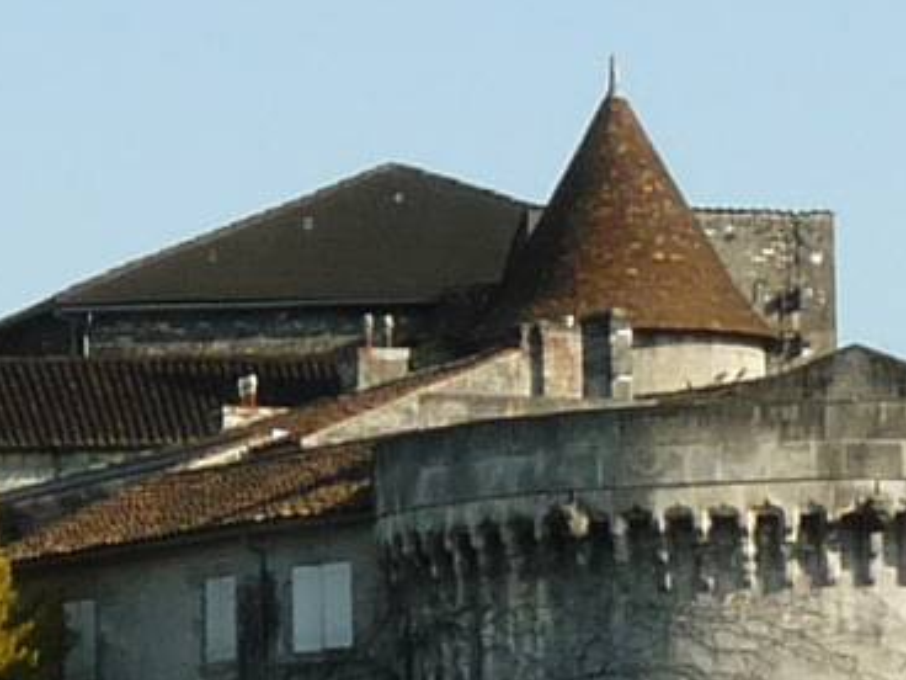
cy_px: 840
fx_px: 8192
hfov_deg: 6.3
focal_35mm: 313
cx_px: 731
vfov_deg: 4.7
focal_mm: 7.3
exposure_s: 1/320
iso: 100
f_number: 5.6
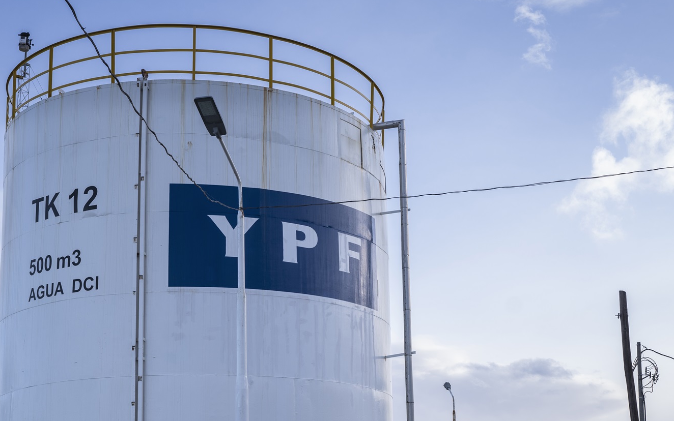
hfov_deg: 31.9
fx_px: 1176
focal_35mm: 64
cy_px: 333
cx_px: 415
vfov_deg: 20.1
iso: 100
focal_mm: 35
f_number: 6.3
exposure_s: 1/125
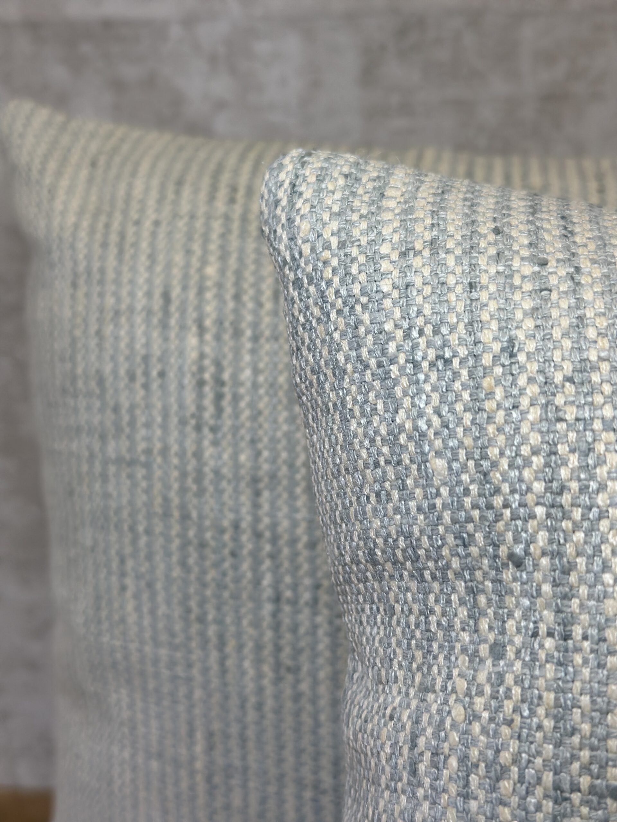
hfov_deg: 30.3
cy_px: 411
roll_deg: +1.0
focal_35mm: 48
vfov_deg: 39.7
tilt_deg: -17.6
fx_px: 1141
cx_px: 308
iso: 80
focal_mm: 6.86
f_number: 1.78
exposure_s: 1/491
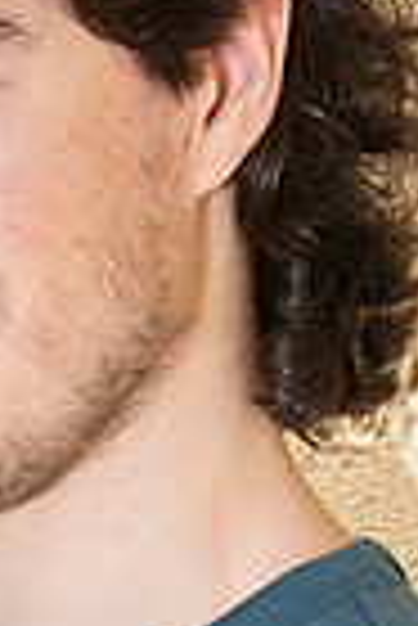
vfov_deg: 7.1
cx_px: -121
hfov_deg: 4.7
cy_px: 554
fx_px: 5055
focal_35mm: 291
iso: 160
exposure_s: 1/160
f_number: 10
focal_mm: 90
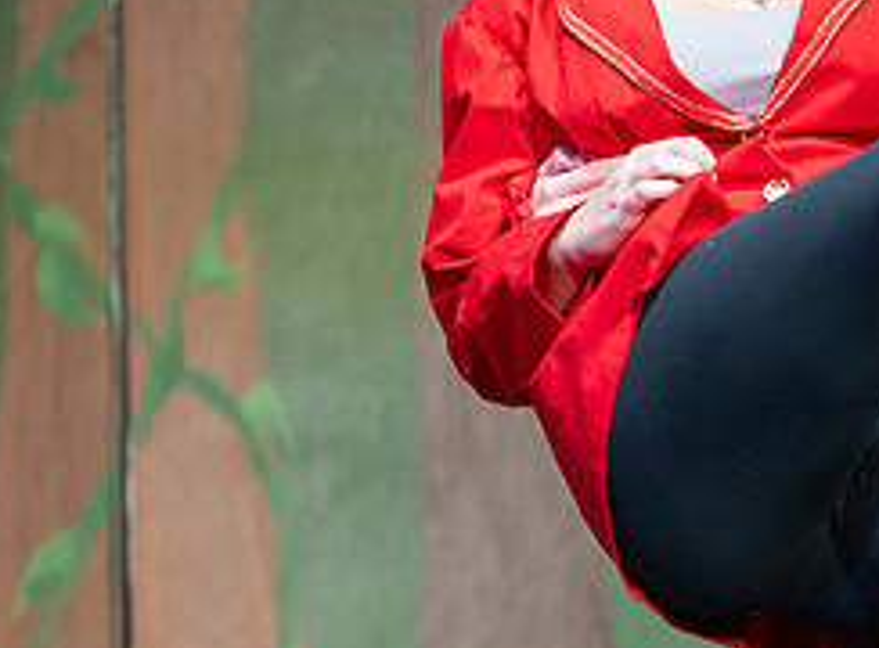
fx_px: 10173
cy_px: 420
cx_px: 991
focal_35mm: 403
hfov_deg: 4.9
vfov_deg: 3.7
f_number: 2.8
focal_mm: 140
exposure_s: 1/320
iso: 360
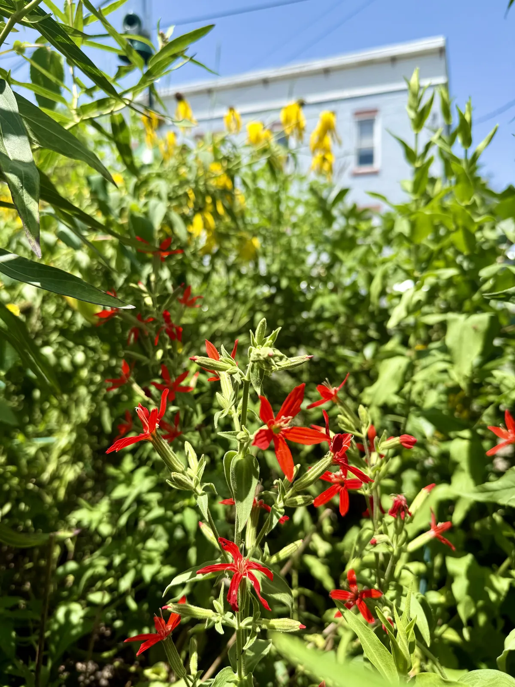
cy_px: 344
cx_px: 258
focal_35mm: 24
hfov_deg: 56.8
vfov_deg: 71.6
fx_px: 476
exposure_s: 1/1855
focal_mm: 6.76
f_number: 1.78
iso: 80
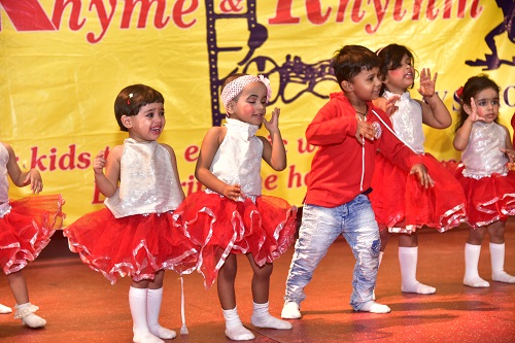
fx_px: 1001
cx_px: 258
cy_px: 172
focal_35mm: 70
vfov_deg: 19.4
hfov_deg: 28.9
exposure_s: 1/125
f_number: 4
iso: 1250
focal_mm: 70
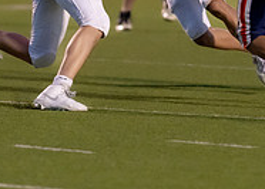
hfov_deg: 2.6
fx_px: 5745
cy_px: -90
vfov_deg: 1.9
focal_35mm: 763
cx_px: 192
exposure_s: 1/1000
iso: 1250
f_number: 1.8
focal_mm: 135
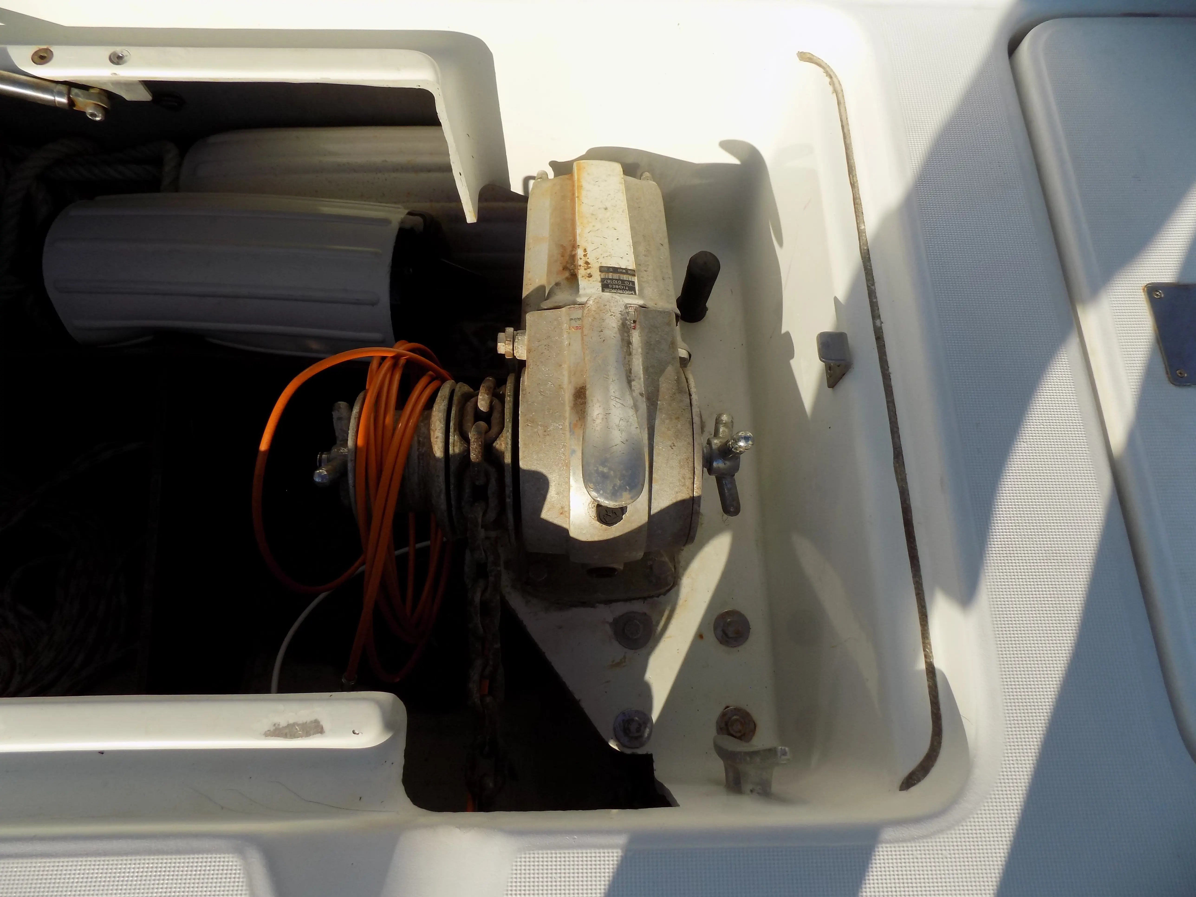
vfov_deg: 58.9
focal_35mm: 23
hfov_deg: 73.9
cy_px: 448
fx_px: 795
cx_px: 598
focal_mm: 4
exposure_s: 1/1500
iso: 80
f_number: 3.1
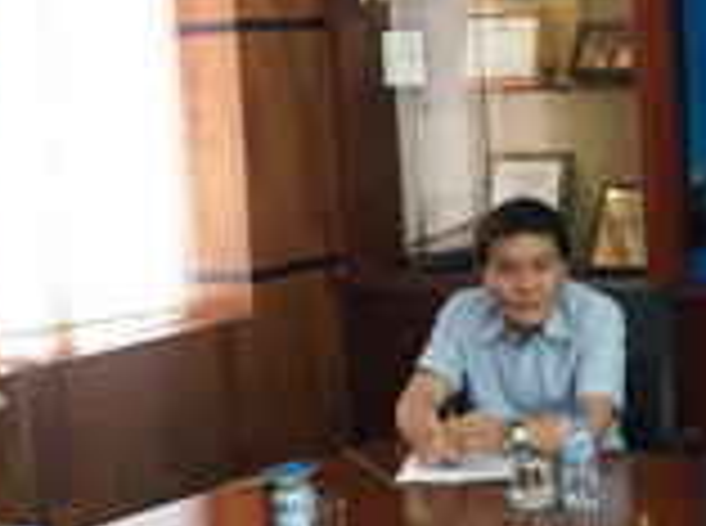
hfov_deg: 23.4
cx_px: 504
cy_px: 175
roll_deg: +0.6
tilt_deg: -4.4
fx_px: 1689
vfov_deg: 17.7
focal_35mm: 83
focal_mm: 4.15
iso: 50
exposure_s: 1/33
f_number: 2.2
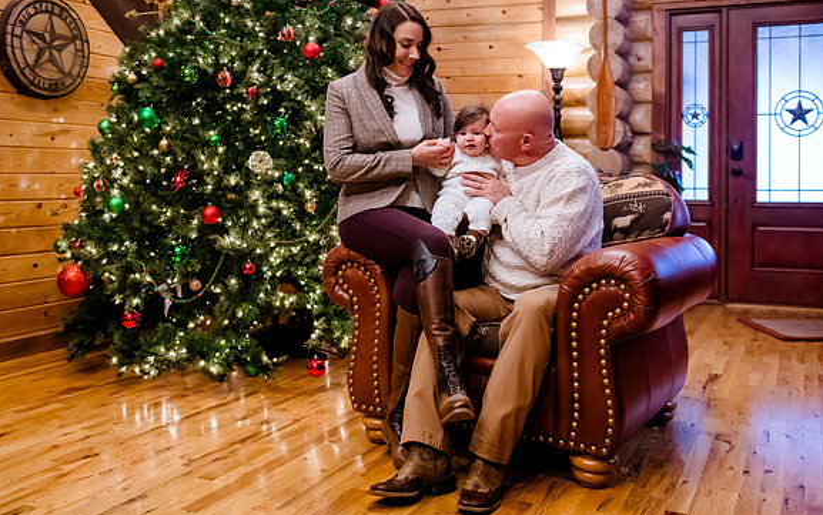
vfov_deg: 33.4
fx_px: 853
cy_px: 187
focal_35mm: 38
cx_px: 404
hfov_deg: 51.5
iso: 2500
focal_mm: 29
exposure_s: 1/160
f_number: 2.8
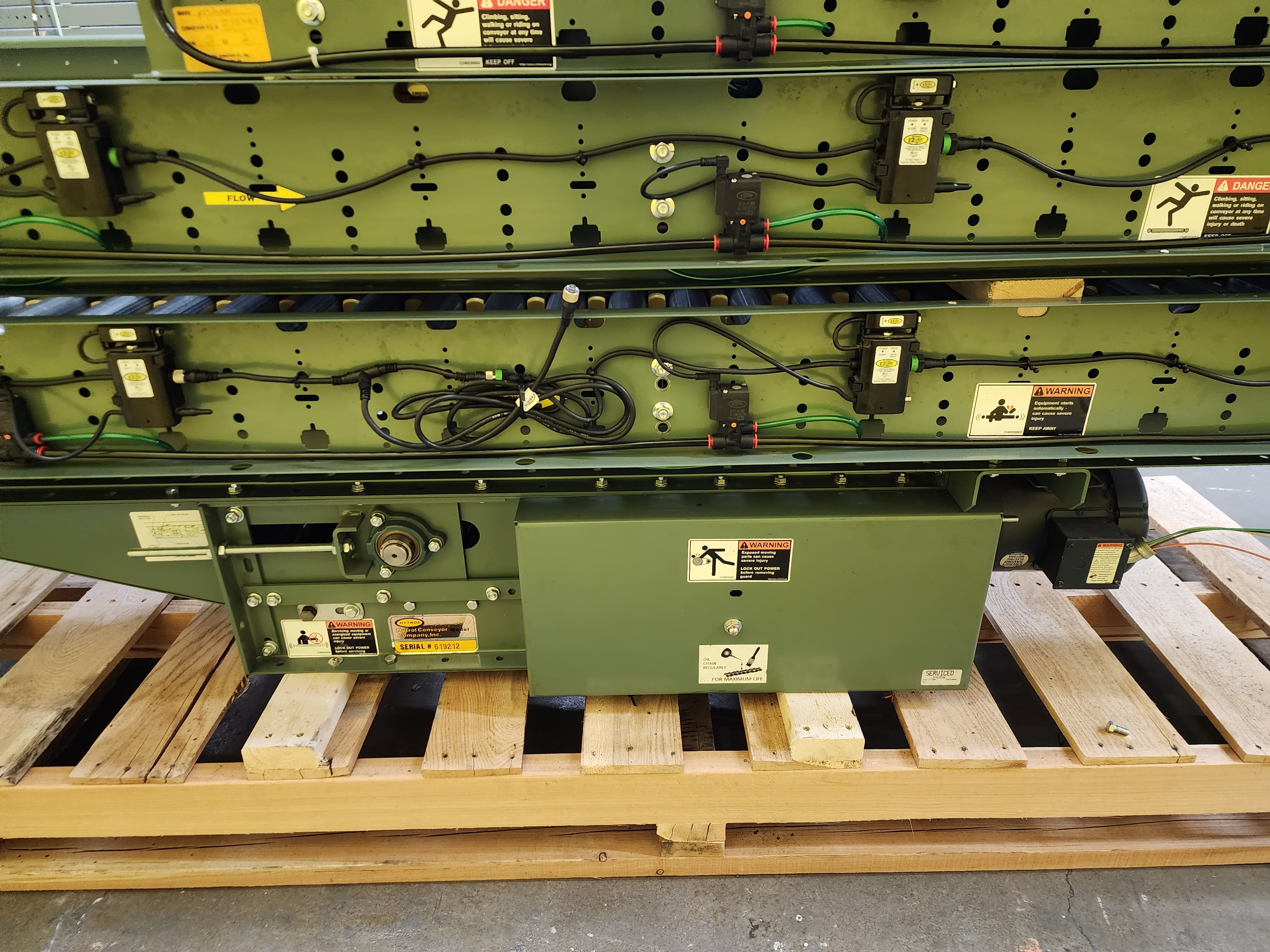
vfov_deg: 58.9
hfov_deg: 73.9
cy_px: 476
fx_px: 844
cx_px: 635
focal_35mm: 23
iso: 640
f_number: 1.8
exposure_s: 1/40
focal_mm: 6.4
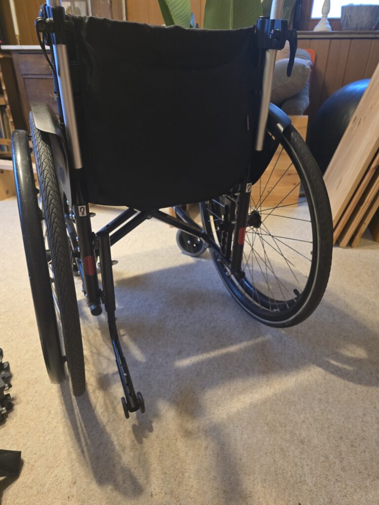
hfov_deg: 58.9
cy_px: 252
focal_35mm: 23
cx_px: 190
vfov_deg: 73.9
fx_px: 336
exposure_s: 1/60
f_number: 1.7
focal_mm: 6.3
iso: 800
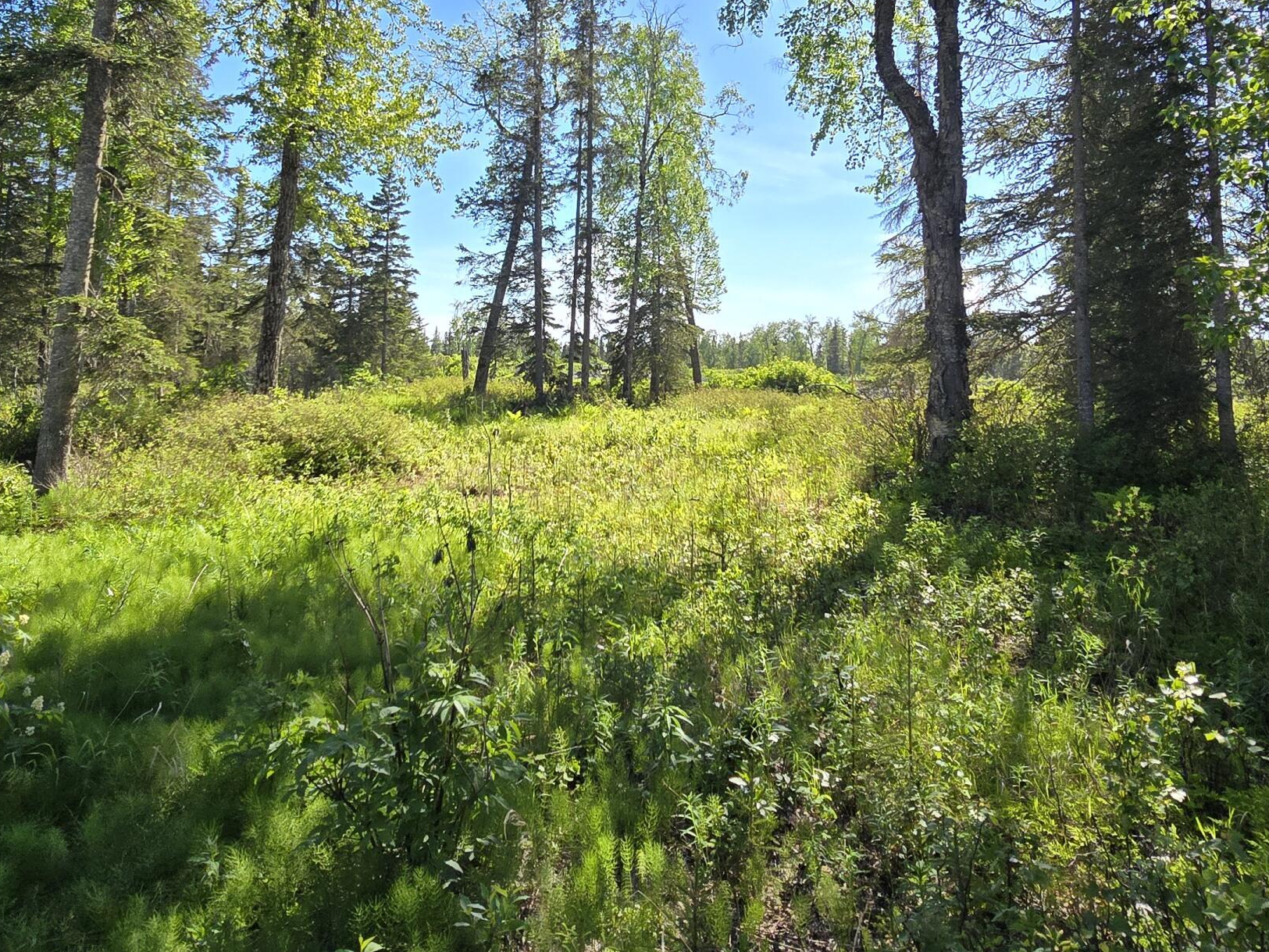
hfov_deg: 71.5
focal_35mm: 24
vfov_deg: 55.1
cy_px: 285
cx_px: 600
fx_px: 880
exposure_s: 1/1205
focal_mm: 2.2
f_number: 2.2
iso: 50
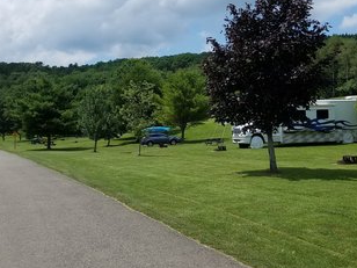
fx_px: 464
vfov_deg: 32.1
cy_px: 103
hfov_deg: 42.1
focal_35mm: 45
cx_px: 171
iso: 50
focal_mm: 4.2
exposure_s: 1/4416
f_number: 1.7
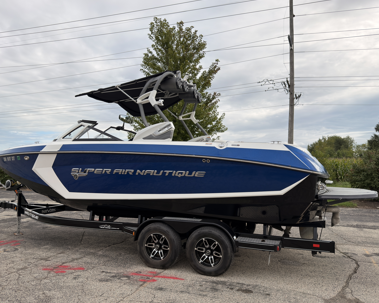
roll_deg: -1.6
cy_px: 157
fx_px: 314
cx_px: 182
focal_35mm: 28
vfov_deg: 51.5
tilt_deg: +0.5
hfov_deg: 62.2
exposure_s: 1/4926
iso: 64
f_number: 1.78
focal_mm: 6.76
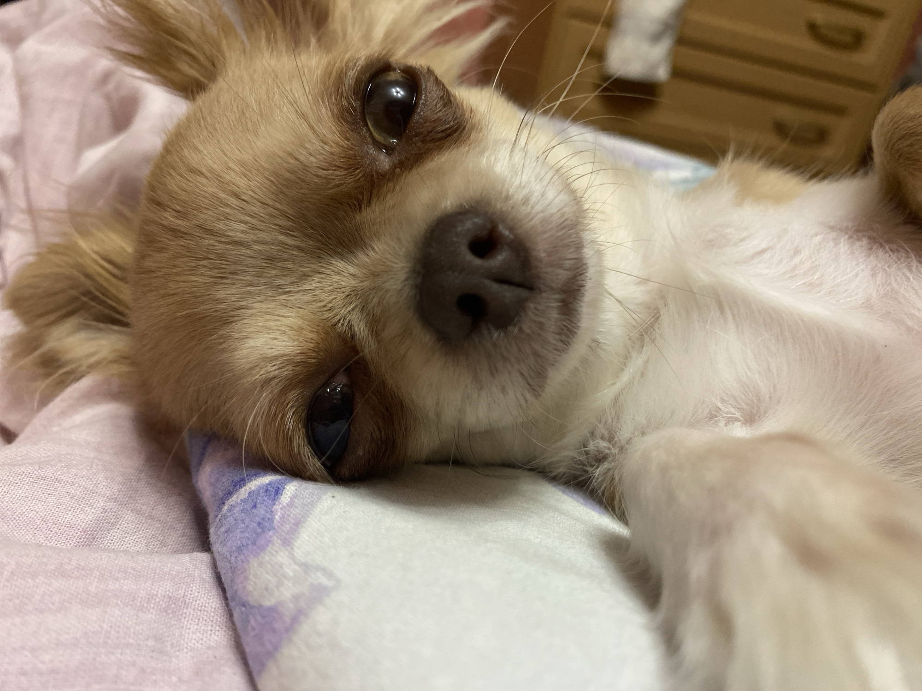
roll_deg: -12.9
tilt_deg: -24.7
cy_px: 346
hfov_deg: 67.3
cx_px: 461
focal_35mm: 26
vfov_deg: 53.1
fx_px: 693
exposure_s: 1/33
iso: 400
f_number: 1.8
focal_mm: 4.25
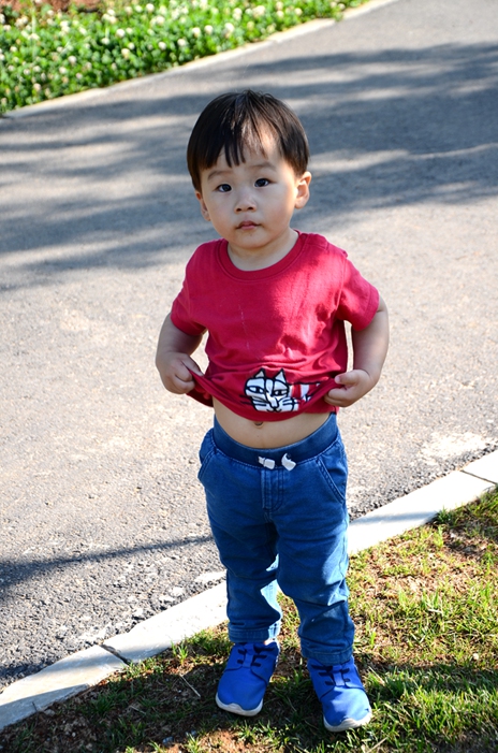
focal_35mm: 87
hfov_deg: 15.6
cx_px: 249
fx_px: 1814
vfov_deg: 23.4
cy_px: 376
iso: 160
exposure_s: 1/200
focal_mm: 58
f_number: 5
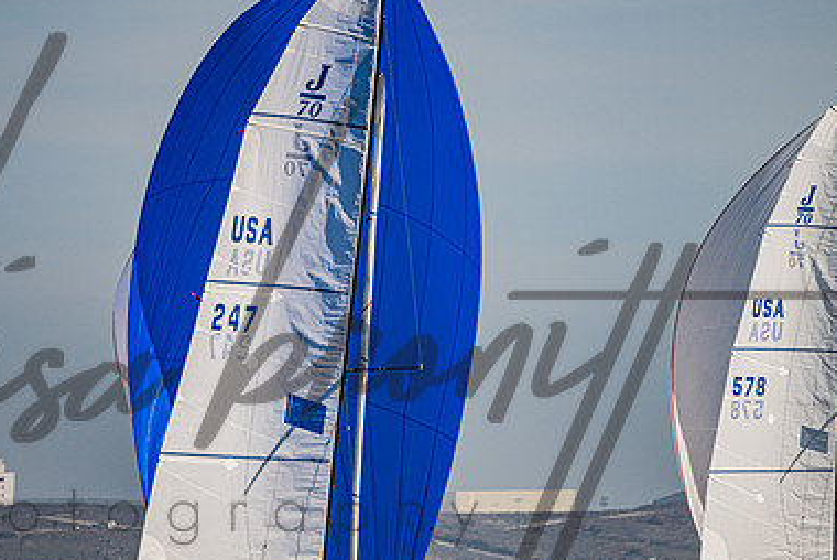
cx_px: 384
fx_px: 15193
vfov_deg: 2.1
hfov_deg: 3.2
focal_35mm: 653
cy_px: 342
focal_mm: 400
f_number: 5.6
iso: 320
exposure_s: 1/3200
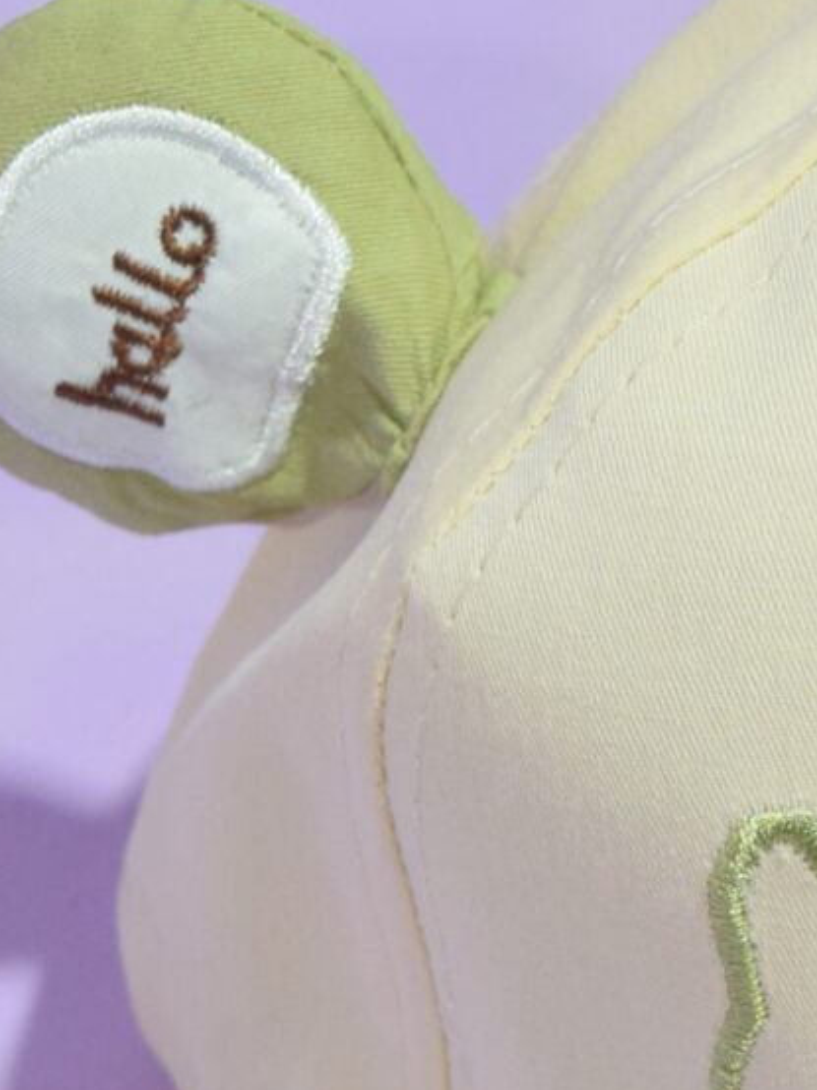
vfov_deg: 9.8
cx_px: 1288
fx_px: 6299
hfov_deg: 7.3
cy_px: 1086
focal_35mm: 200
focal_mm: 30
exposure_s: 1/100
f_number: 8
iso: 800
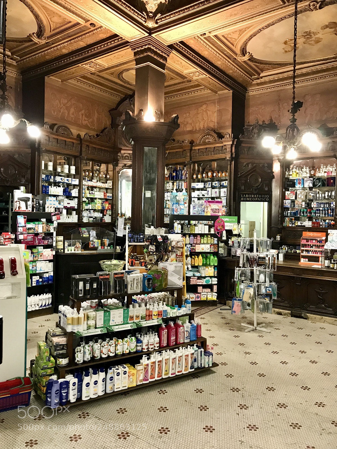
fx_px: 363
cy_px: 224
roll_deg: -1.6
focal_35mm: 28
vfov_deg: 63.4
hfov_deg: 49.7
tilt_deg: +0.2
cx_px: 168
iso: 100
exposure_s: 1/17
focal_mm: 3.99
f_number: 1.8
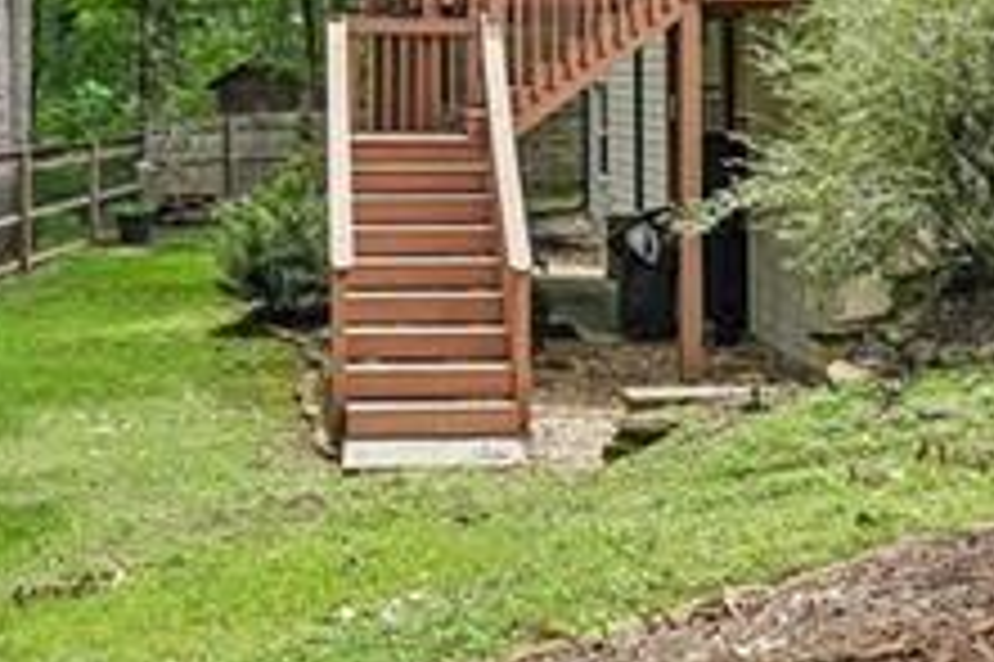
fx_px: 1600
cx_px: 396
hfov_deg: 34.4
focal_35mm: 58
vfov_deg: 22.6
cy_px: 32
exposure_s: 1/400
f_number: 8
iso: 800
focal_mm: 16
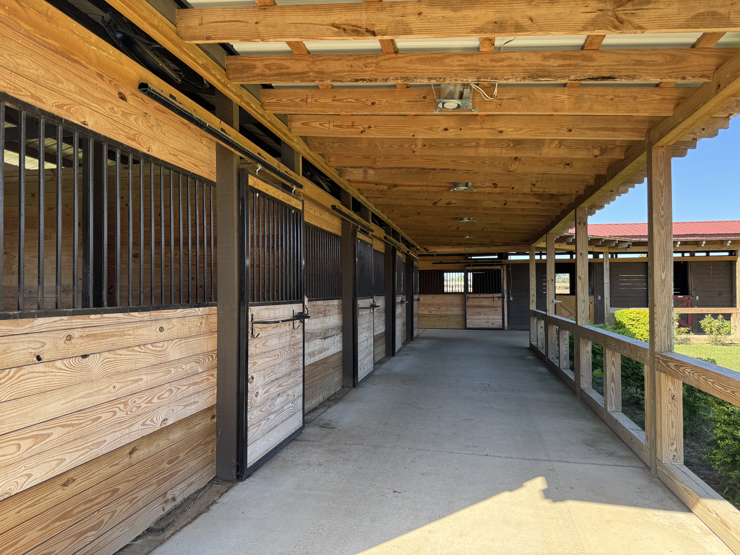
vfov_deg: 56.8
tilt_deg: +0.4
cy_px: 278
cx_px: 370
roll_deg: +0.0
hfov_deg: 71.6
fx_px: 513
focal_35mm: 24
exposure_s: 1/390
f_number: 1.78
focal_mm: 6.76
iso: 80
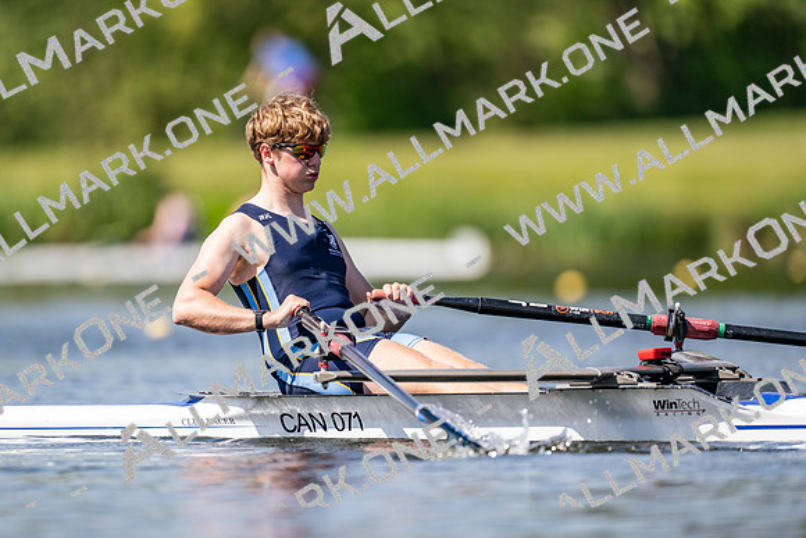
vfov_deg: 2.3
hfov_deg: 3.4
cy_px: 269
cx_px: 403
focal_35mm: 600
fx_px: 13436
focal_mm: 600
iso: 280
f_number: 4
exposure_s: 1/2500
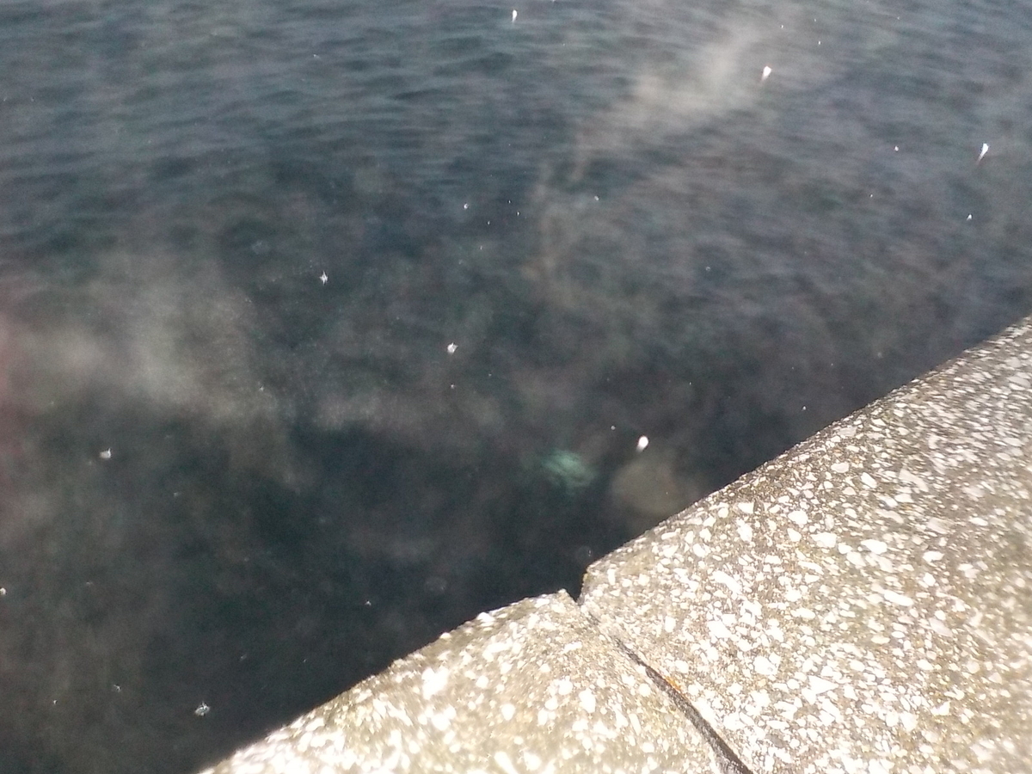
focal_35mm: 30
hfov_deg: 60.0
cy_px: 387
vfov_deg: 46.8
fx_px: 894
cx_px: 516
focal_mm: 4.1
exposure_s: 1/30
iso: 720
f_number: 3.3
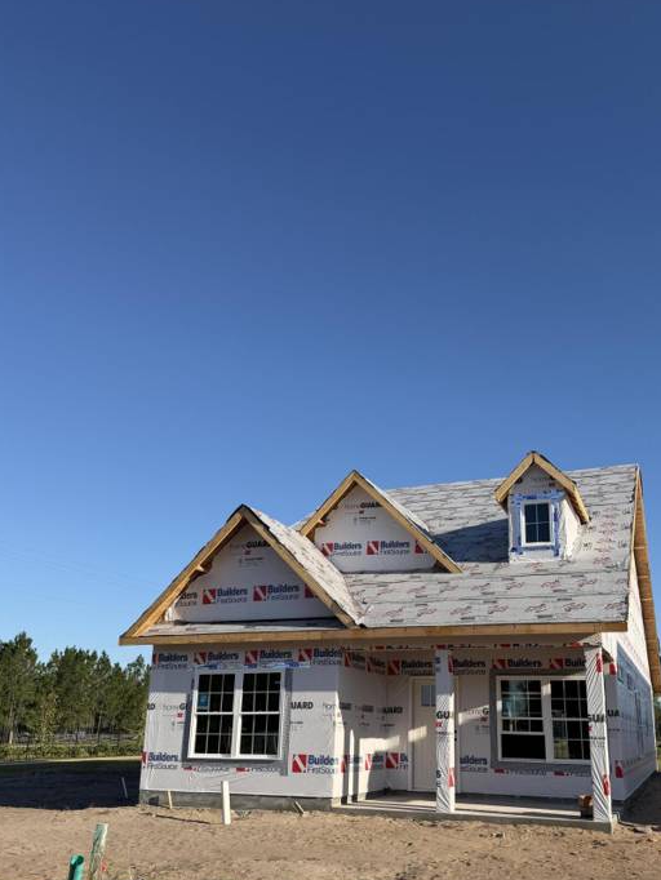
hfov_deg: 46.6
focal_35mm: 30
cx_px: 386
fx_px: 763
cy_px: 534
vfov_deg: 59.4
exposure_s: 1/4167
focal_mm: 6.76
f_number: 1.78
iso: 80
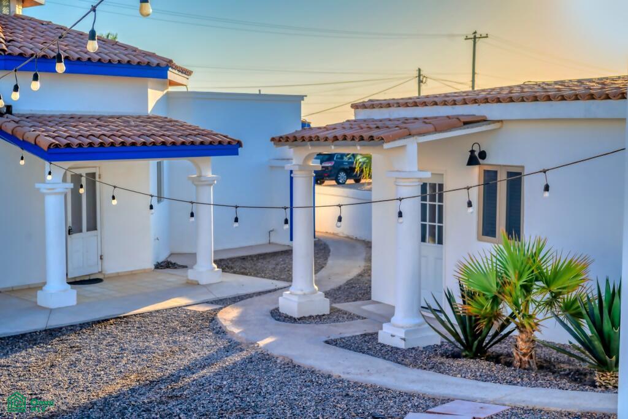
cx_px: 314
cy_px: 210
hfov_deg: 38.9
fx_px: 890
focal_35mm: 51
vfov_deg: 26.5
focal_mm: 51
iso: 100
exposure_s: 1/500
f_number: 5.6
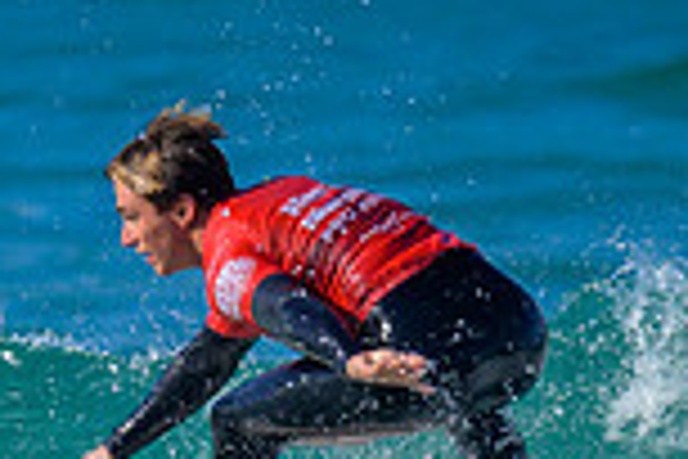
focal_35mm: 4175
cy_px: 640
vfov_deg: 0.3
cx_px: -138
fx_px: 79783
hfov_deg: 0.5
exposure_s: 1/2000
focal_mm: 800
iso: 360
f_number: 6.3
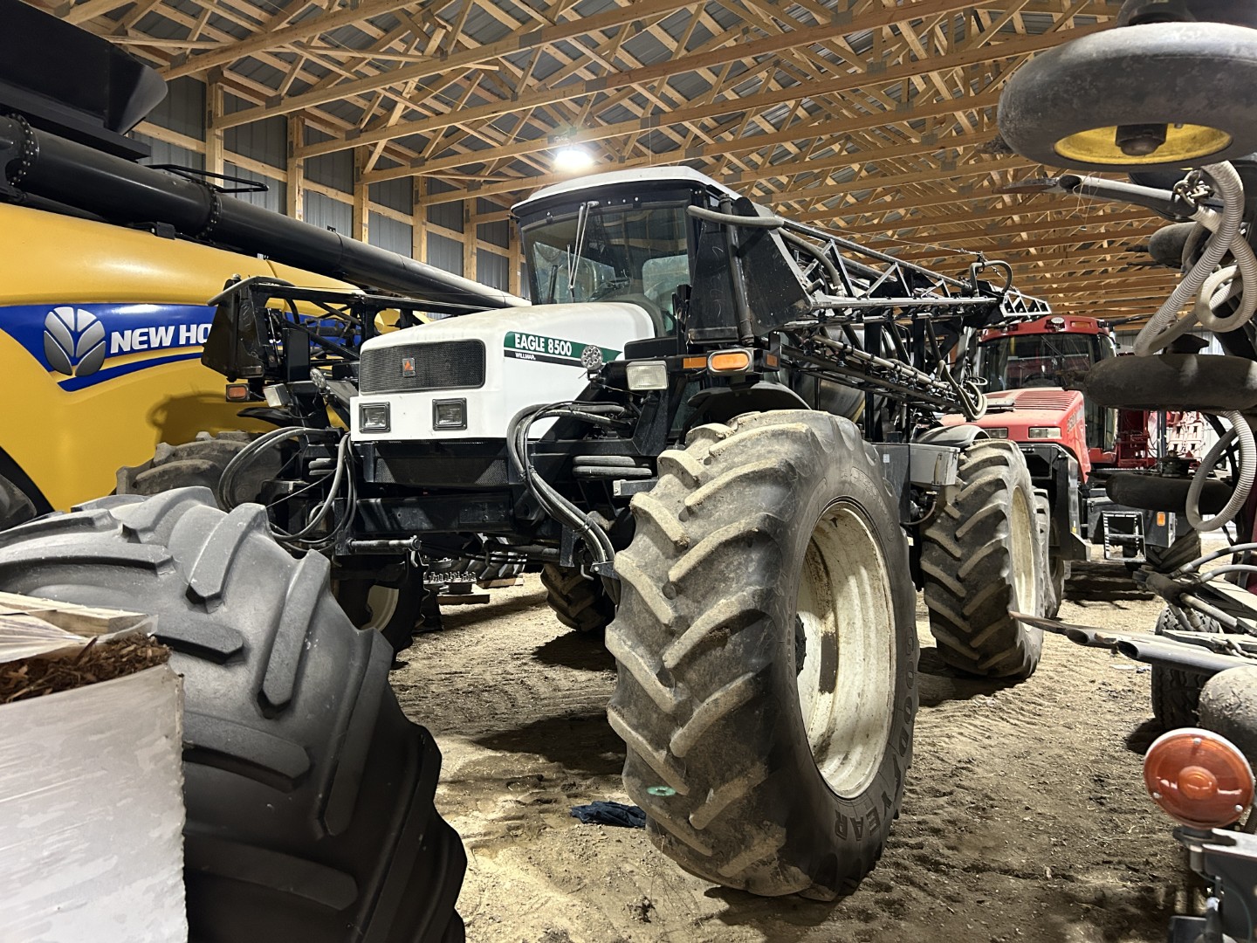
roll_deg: +0.3
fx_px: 944
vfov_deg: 53.1
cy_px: 472
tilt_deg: -0.6
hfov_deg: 67.3
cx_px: 628
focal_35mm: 26
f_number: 1.5
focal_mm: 5.7
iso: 500
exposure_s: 1/60
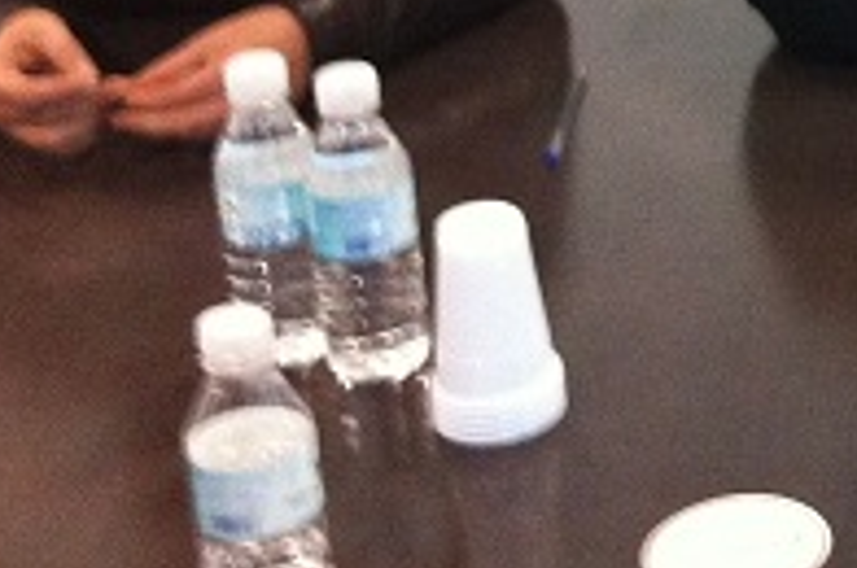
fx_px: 3090
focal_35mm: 130
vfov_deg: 10.1
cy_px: -345
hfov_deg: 14.6
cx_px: 1320
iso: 250
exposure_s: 1/15
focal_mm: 3.85
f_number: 2.8
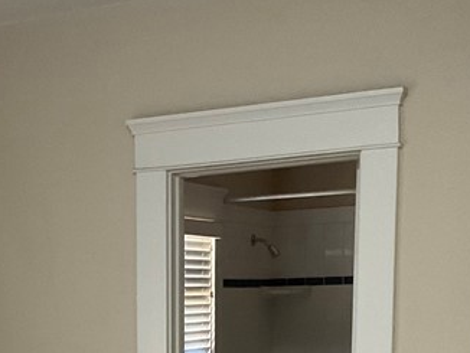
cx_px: 97
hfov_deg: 21.3
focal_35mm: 91
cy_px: 470
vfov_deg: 15.4
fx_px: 1236
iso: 125
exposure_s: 1/60
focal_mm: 3
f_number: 1.8
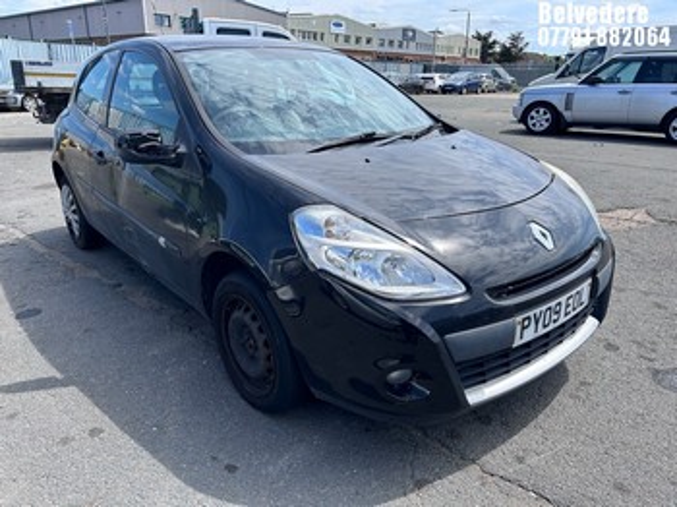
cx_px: 338
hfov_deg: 67.3
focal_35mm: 26
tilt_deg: -18.9
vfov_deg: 53.0
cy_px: 254
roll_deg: -1.3
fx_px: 508
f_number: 1.5
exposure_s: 1/2571
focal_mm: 5.7
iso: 50
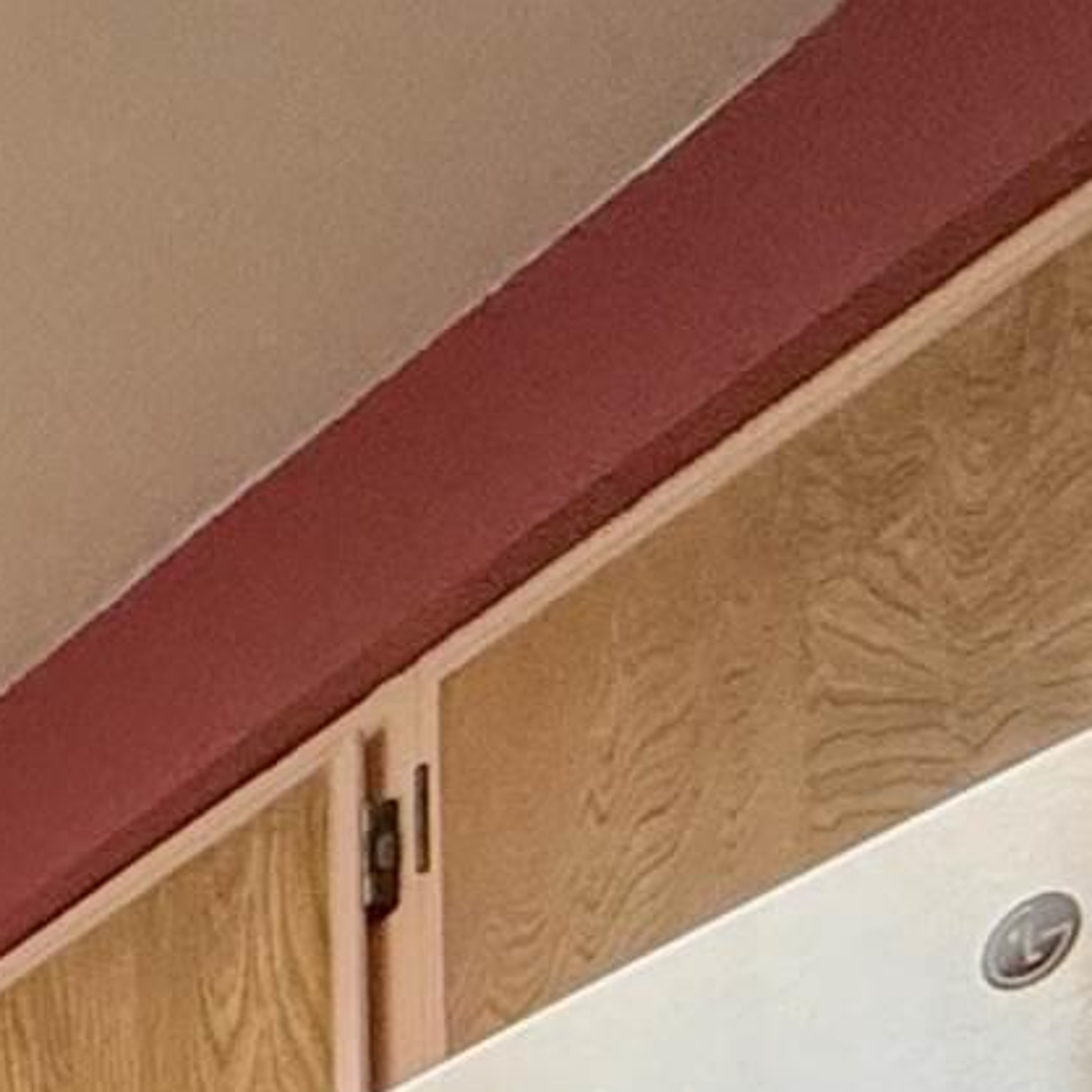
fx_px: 3248
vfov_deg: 13.2
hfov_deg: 11.5
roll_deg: +0.7
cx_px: -2147
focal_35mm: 91
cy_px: 2752
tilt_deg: -1.9
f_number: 2.2
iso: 200
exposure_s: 1/120
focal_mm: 2.22
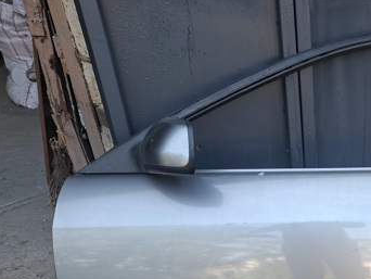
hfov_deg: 40.0
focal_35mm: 43
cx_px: 345
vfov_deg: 31.8
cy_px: 257
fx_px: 461
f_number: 1.8
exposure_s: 1/100
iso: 50
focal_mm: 5.54
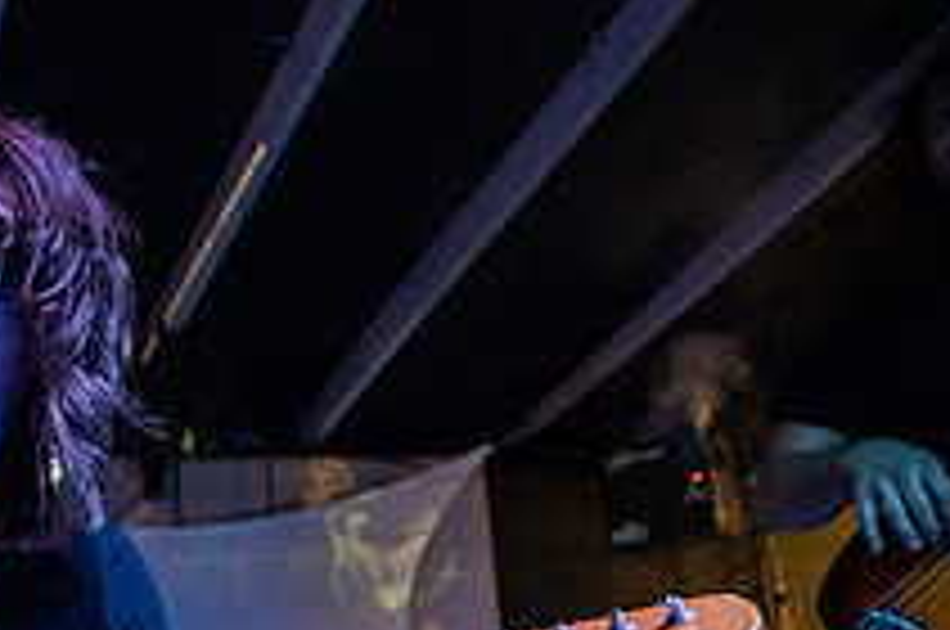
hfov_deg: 32.0
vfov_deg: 24.5
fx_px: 1291
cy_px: 782
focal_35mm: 49
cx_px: -245
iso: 3200
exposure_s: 1/200
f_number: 2.8
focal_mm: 14
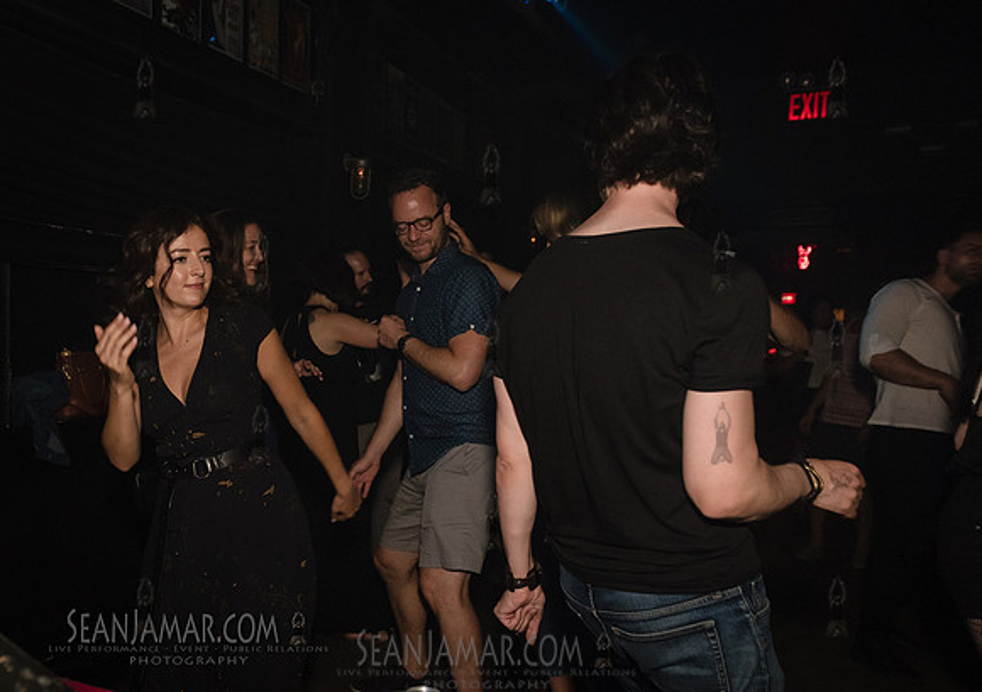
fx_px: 932
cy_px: 403
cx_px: 284
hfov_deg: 53.8
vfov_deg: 40.6
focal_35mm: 34
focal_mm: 24
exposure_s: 1/250
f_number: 3.5
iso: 2000
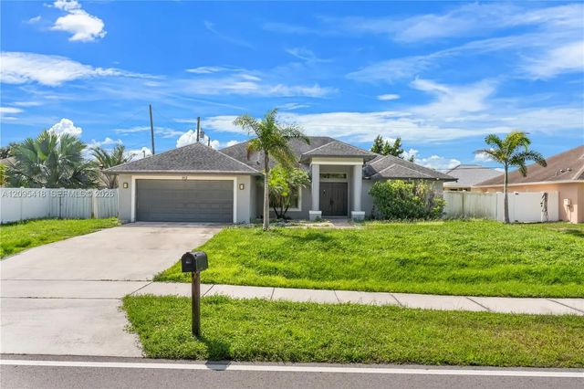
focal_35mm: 28
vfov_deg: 46.4
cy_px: 194
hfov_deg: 65.5
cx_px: 292
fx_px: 454
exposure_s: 1/160
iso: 250
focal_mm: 28
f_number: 11
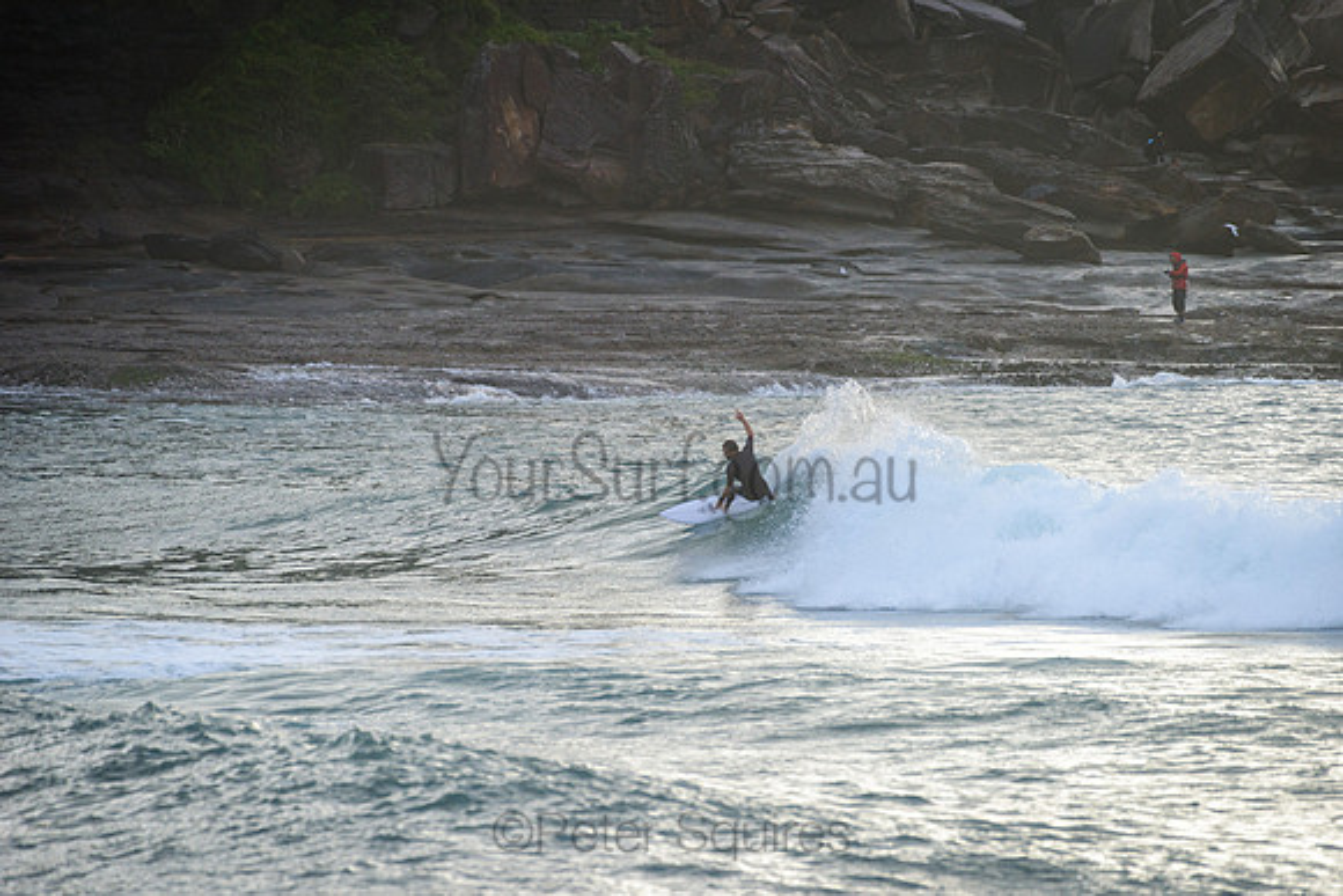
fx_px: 18761
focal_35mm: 503
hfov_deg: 4.1
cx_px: 672
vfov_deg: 2.7
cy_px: 448
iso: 320
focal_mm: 500
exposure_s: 1/1000
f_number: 5.6
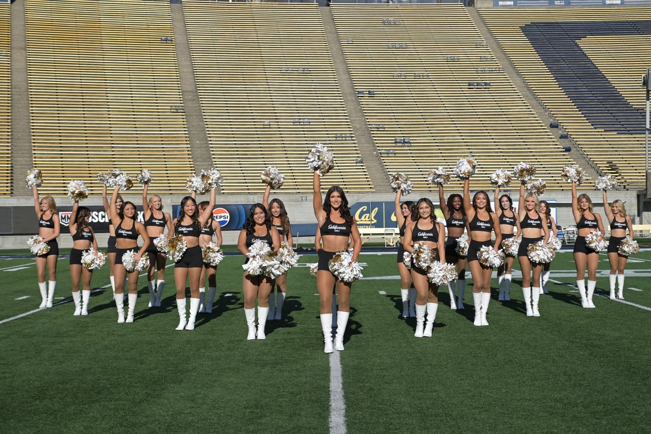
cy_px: 217
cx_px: 326
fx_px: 1030
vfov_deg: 23.8
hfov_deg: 35.1
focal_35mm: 57
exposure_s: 1/3200
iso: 200
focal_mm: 38
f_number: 4.5
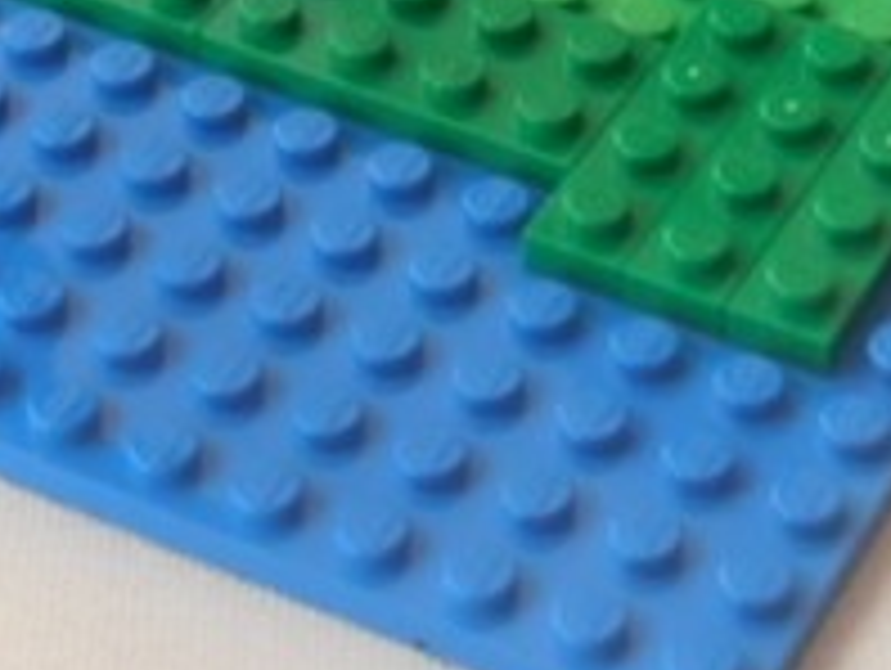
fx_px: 4329
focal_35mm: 168
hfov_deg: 11.7
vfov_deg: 8.4
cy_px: -632
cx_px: 648
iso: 125
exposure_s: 1/40
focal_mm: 6.61
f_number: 3.9
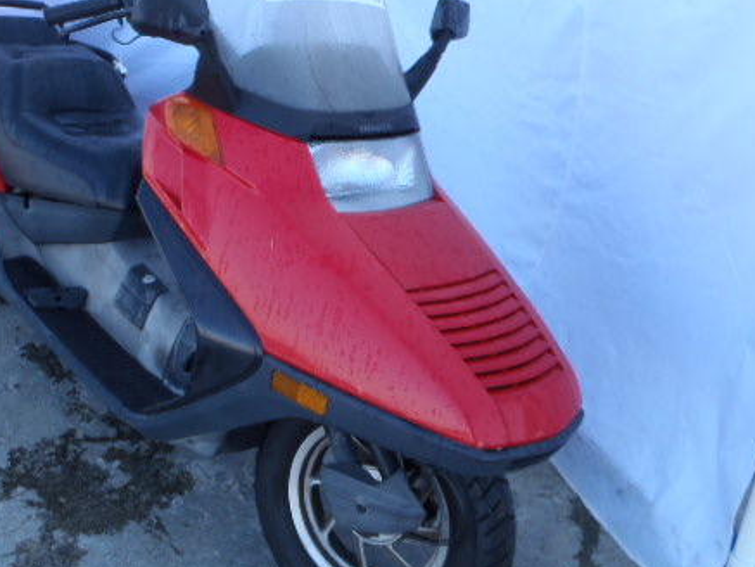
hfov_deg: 45.2
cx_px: 268
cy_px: 244
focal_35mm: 41
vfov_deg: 35.1
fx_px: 894
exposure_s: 1/100
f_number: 4.5
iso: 80
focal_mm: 5
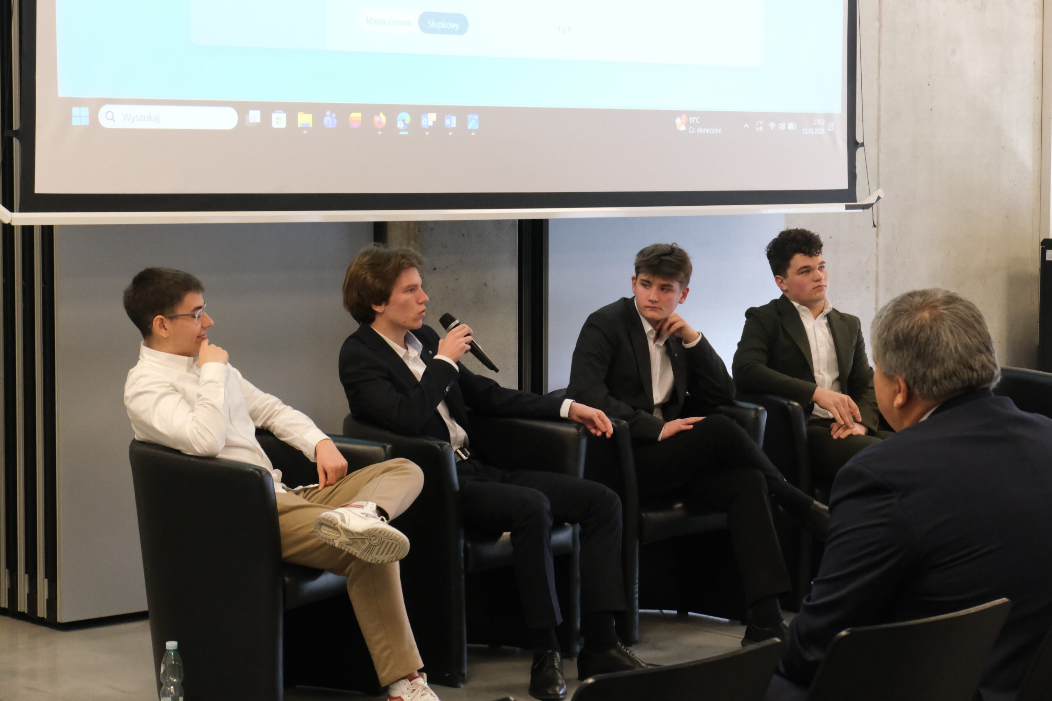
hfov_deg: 26.0
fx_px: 2279
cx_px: 526
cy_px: 350
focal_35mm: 78
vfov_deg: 17.5
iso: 6400
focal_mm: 51.8
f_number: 9
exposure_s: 1/50
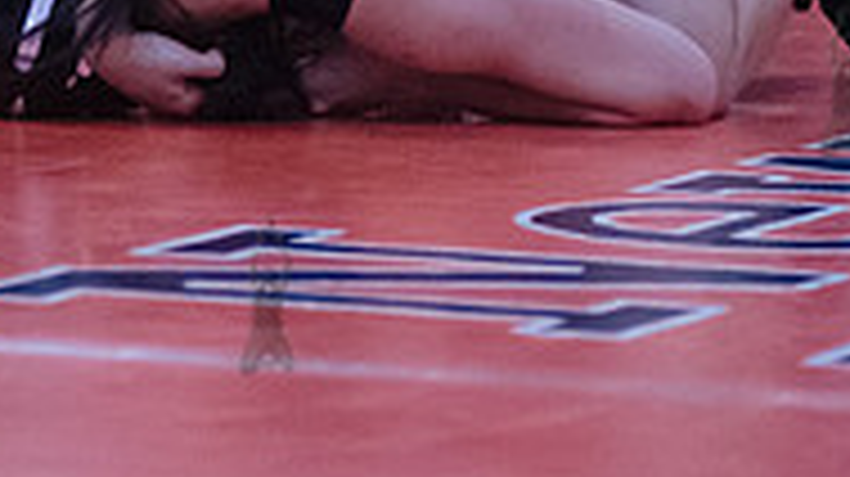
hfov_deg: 5.8
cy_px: -49
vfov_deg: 3.2
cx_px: 131
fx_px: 8423
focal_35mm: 374
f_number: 3.2
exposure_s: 1/400
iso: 8000
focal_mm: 100
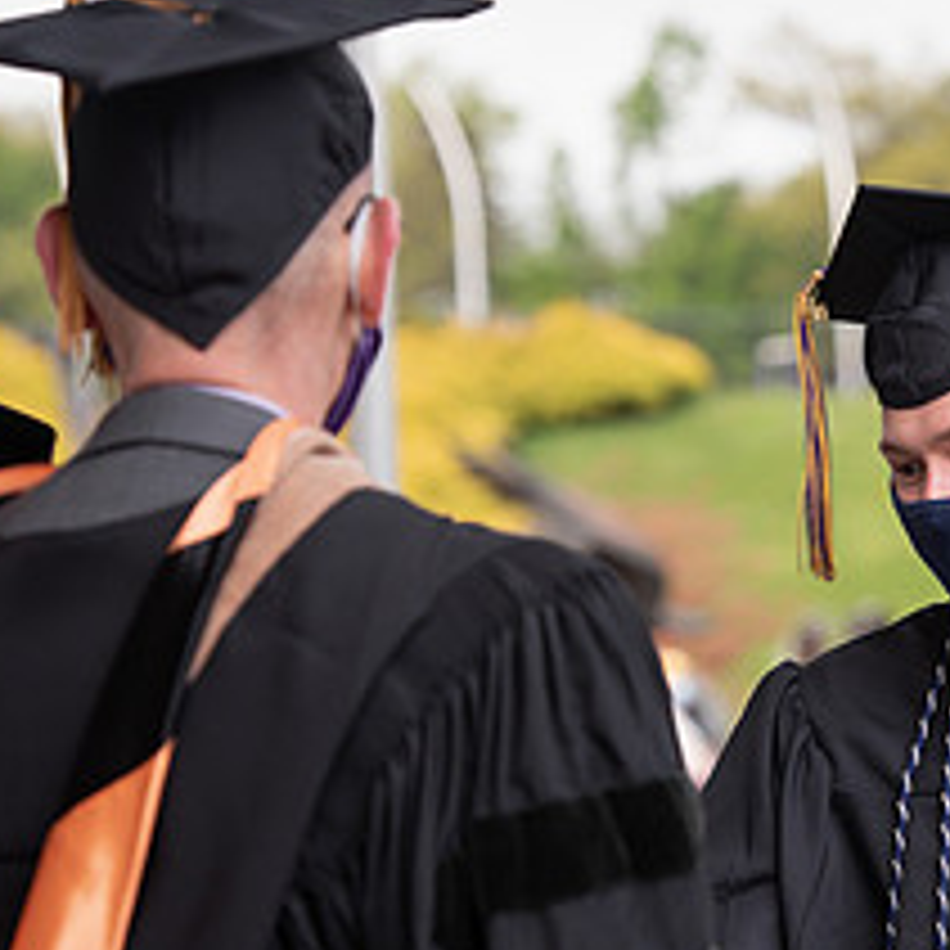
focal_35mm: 280
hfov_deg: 6.2
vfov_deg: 6.3
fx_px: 8694
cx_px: 1058
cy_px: 588
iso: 200
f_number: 5
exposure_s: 1/200
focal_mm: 120
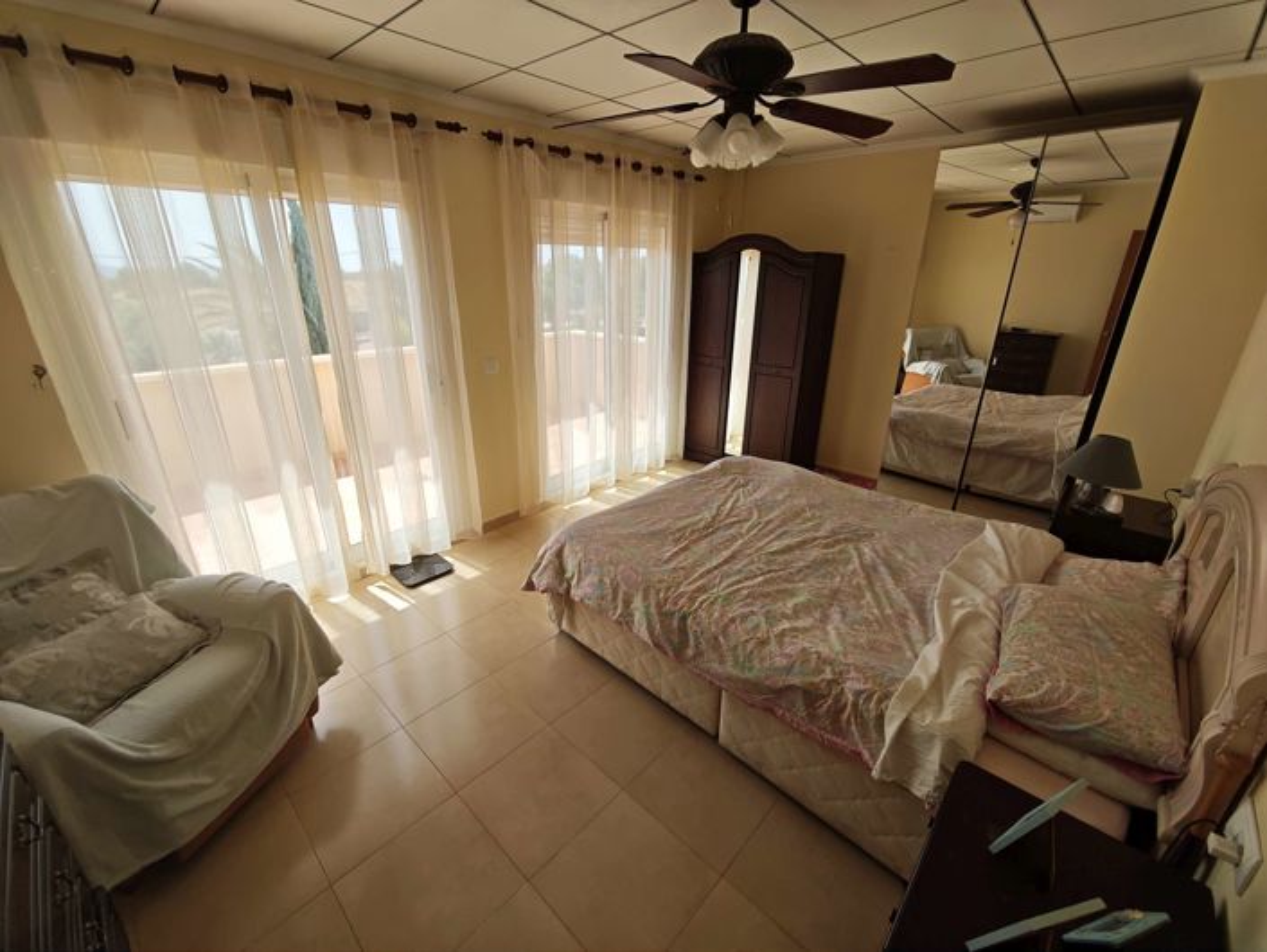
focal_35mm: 14
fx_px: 513
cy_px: 476
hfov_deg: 102.0
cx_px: 634
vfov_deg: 85.8
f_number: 2.2
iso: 50
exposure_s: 1/208
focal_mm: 2.16
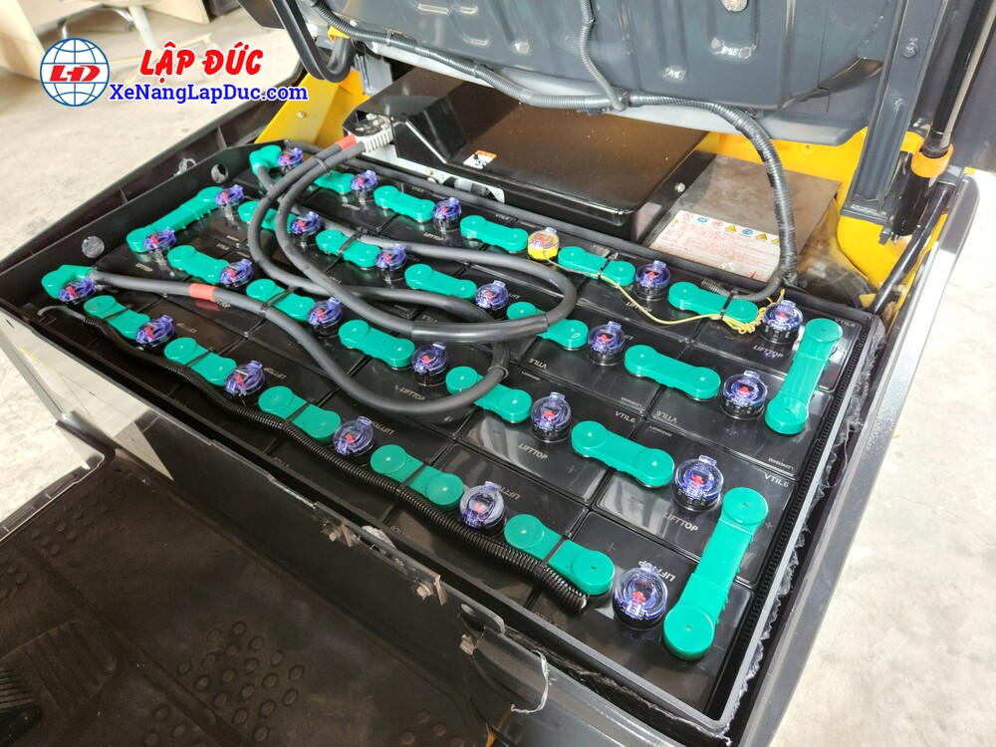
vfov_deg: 58.9
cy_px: 374
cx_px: 498
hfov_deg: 73.9
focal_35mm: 23
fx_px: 662
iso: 160
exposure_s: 1/40
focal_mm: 5.4
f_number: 1.8
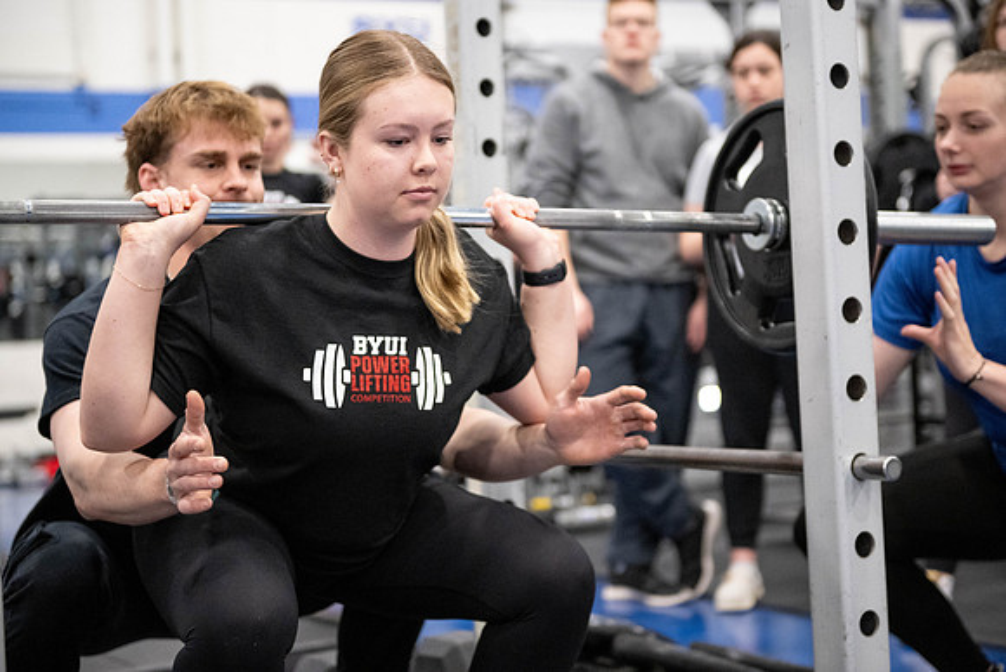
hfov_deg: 30.2
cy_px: 332
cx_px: 503
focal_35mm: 67
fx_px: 1866
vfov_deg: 20.4
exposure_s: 1/200
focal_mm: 66
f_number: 2.8
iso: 6400
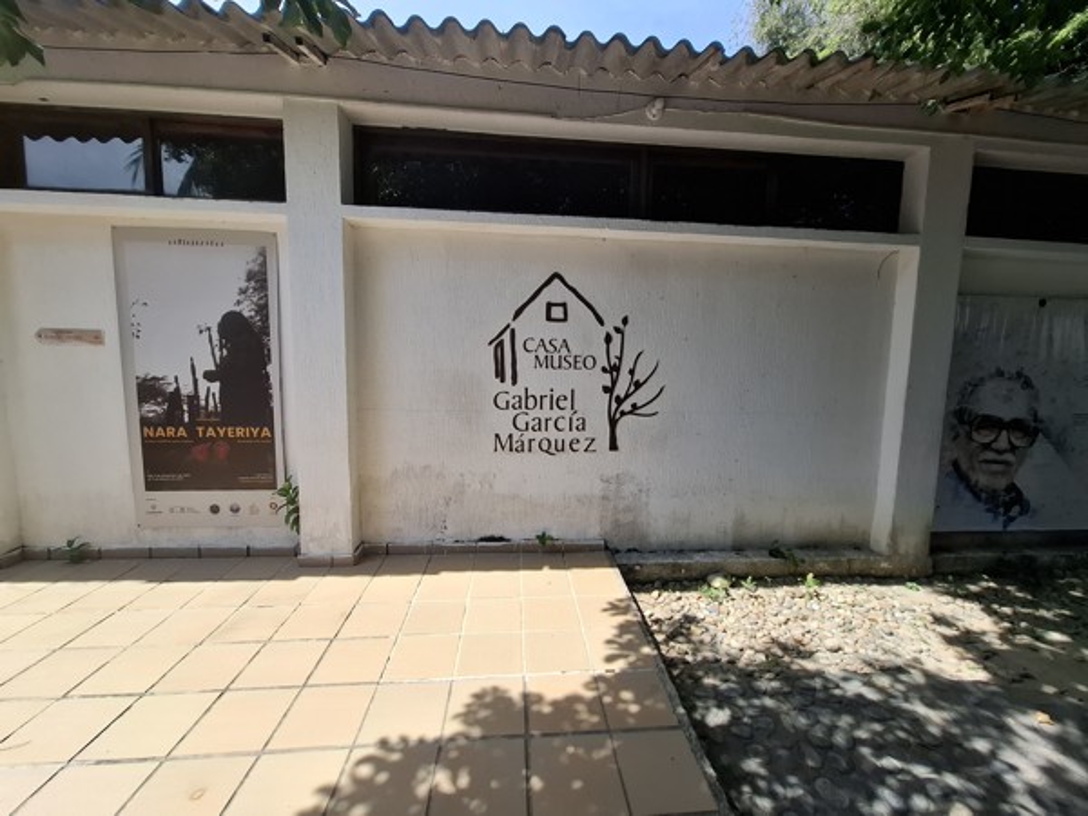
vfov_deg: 89.9
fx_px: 409
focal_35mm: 13
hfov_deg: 106.2
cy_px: 408
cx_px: 544
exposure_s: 1/546
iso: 40
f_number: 2.2
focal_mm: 1.74
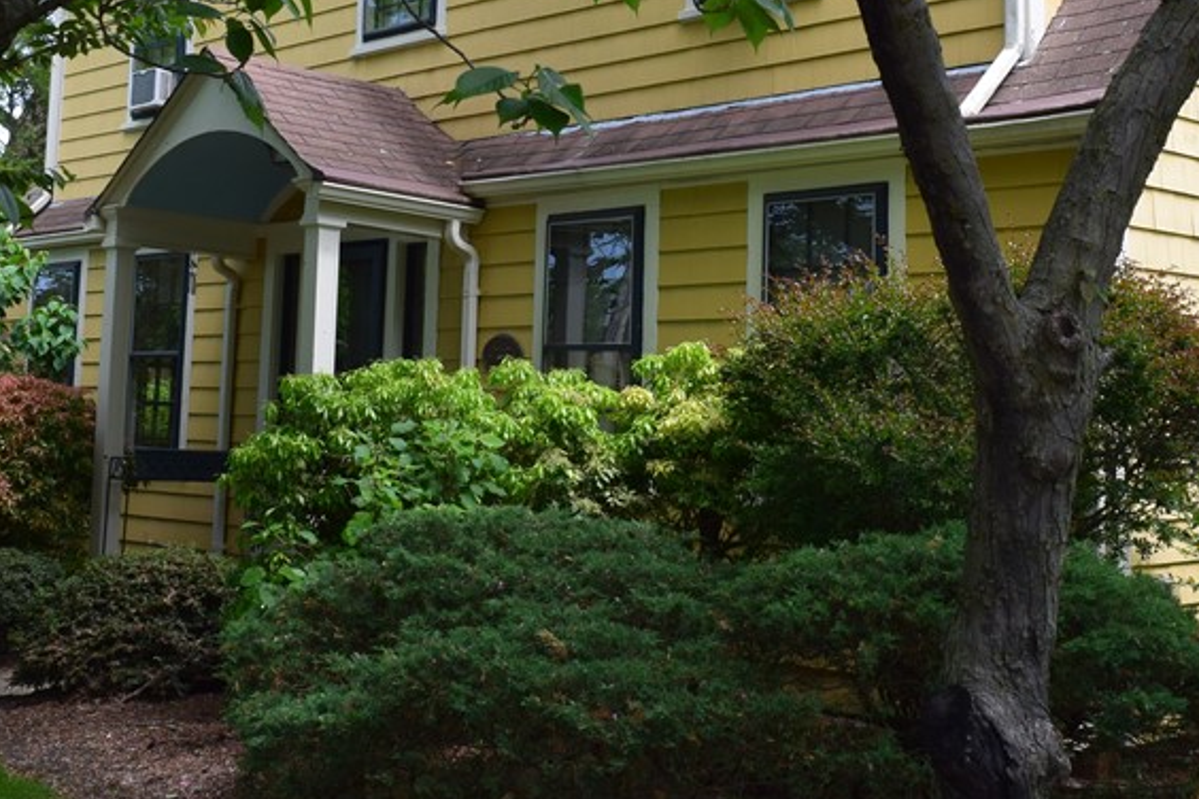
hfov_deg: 38.0
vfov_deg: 25.5
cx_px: 744
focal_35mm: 52
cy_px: 162
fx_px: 1732
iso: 400
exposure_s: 1/200
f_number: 10
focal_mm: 18
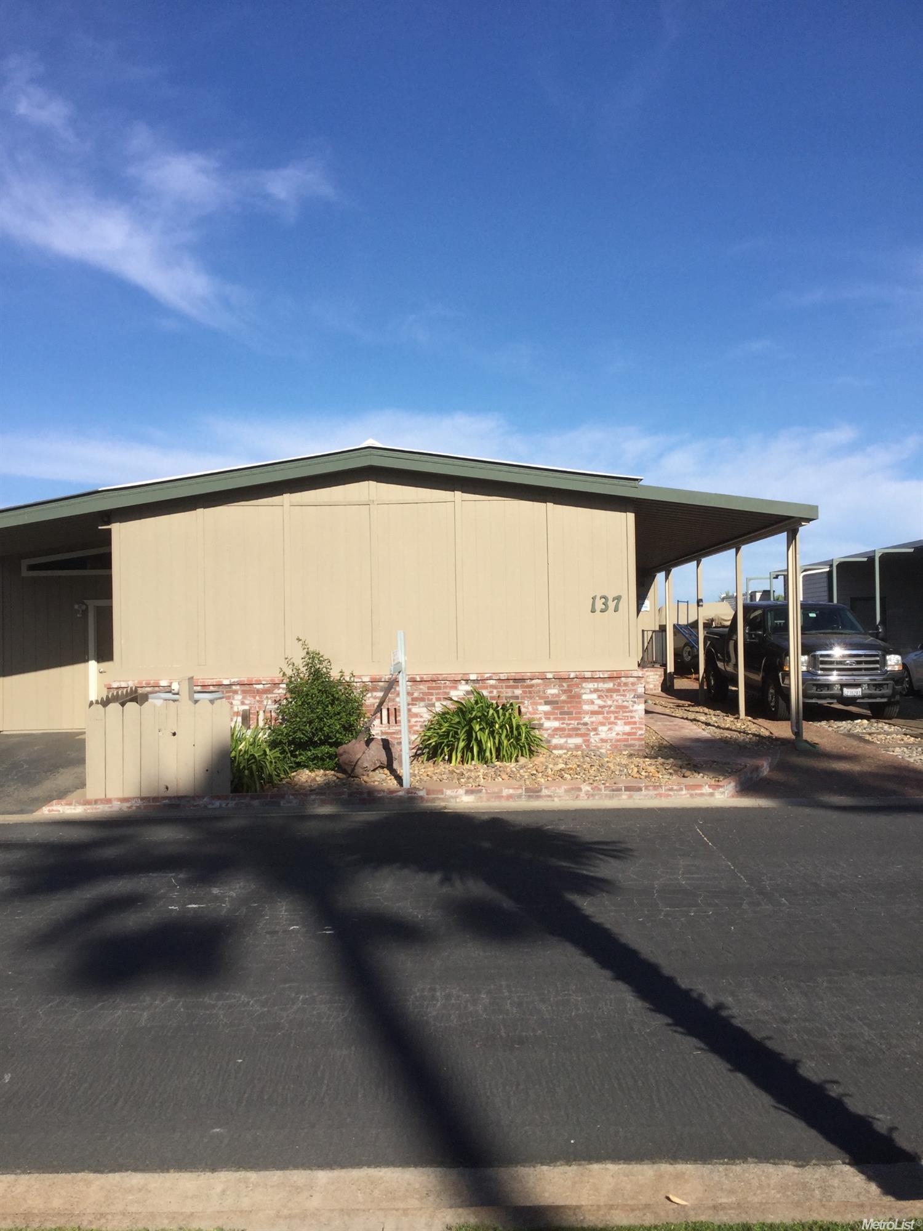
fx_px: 1102
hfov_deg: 45.4
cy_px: 616
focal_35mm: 31
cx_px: 462
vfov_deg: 58.4
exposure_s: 1/1538
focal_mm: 3.3
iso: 25
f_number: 2.4
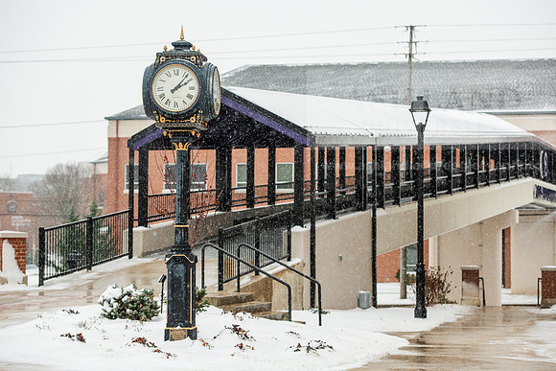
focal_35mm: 86
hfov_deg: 23.6
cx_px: 278
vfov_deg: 15.9
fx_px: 1328
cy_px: 186
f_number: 4.5
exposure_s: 1/200
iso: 400
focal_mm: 86
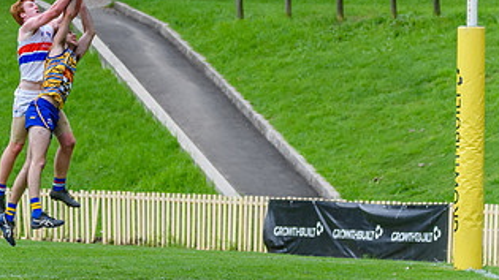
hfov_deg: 6.2
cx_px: 31
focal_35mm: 350
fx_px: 4630
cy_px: 86
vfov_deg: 3.5
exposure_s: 1/1250
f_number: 5
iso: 1400
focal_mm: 150
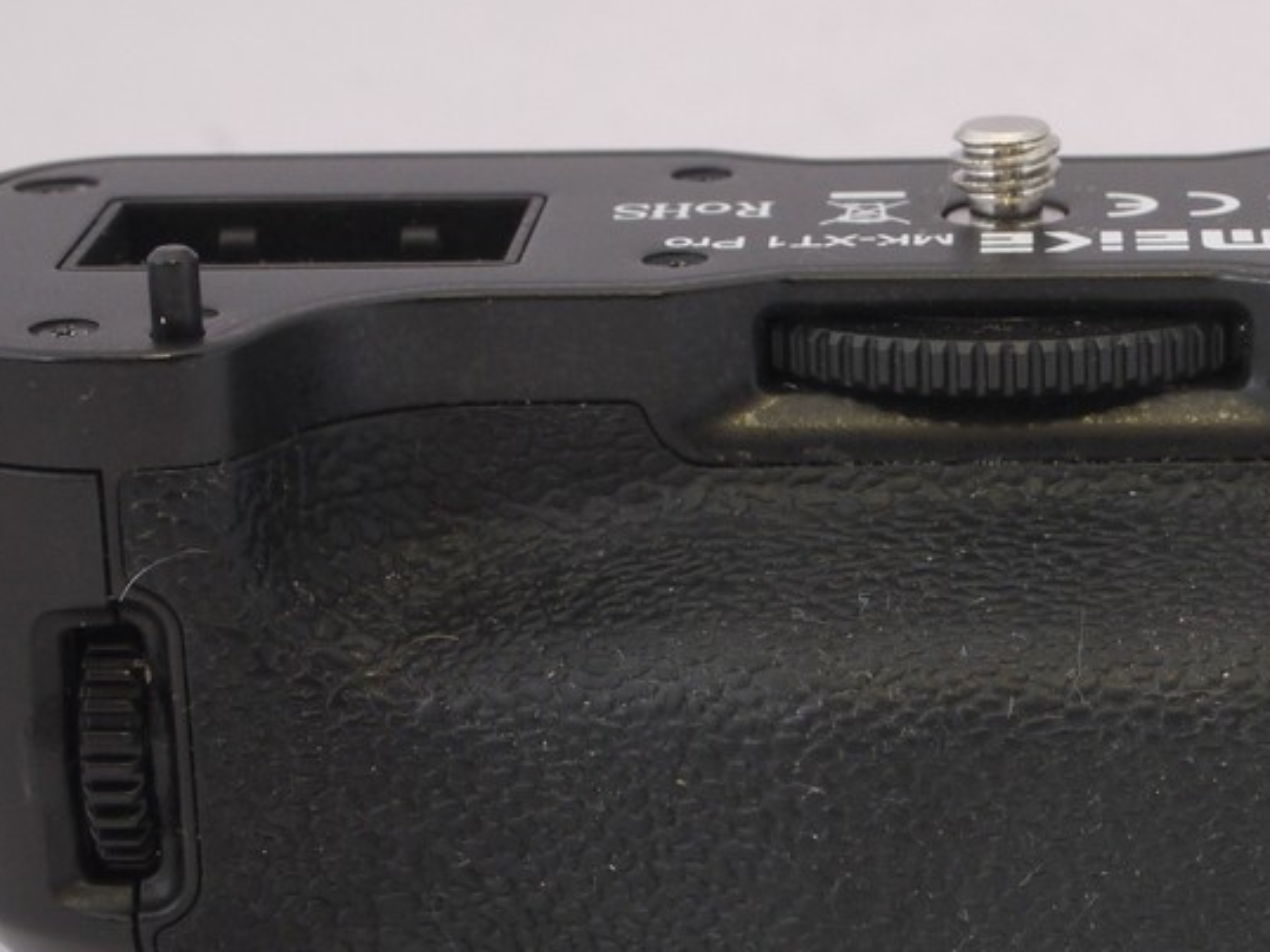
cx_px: 1197
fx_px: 4917
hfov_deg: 14.5
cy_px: 541
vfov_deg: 11.1
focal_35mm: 134
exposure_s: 1/6
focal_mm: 30
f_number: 10
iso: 400
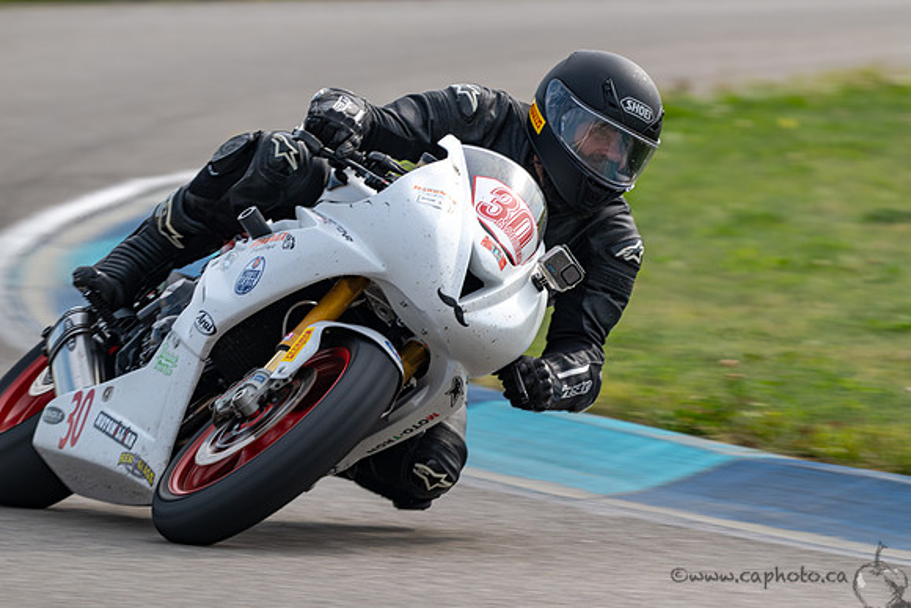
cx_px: 568
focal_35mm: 749
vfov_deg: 1.8
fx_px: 18952
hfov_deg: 2.8
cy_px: 379
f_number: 10
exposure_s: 1/200
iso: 125
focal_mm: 600
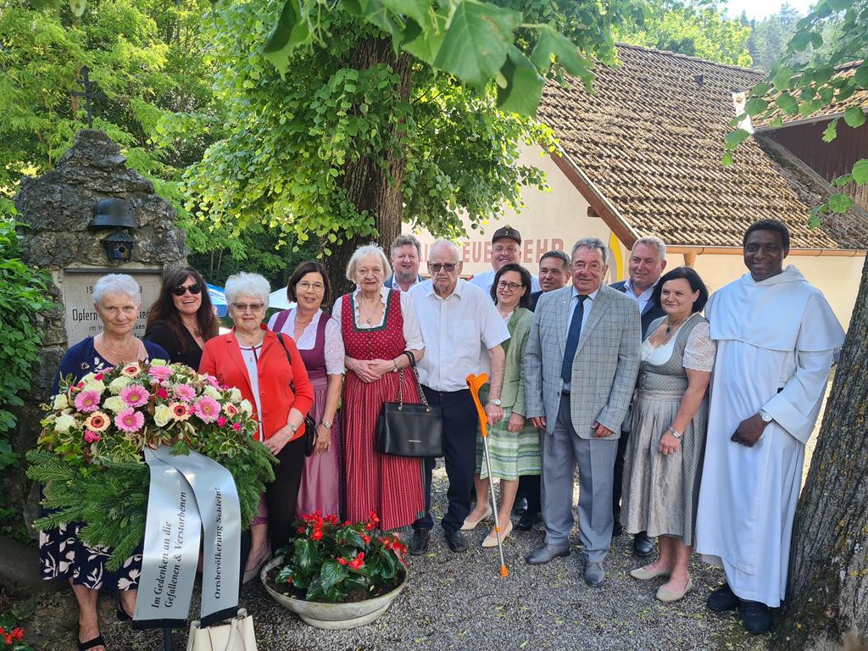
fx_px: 652
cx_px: 434
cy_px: 326
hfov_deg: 67.3
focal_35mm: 26
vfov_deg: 53.1
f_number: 1.8
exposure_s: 1/227
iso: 50
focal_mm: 5.4
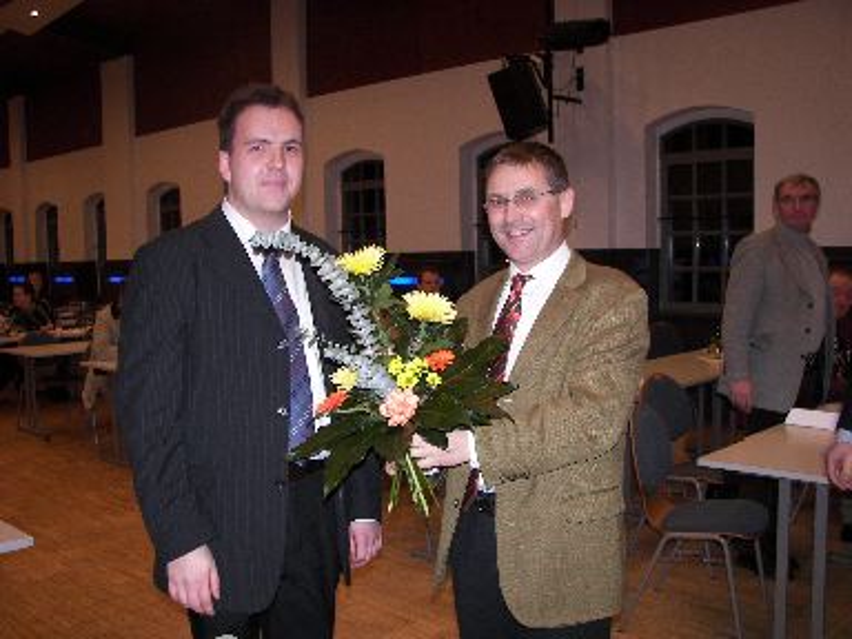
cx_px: 426
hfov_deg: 51.4
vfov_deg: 39.7
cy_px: 320
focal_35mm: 36
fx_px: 886
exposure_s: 1/30
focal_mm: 6
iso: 64
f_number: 2.8
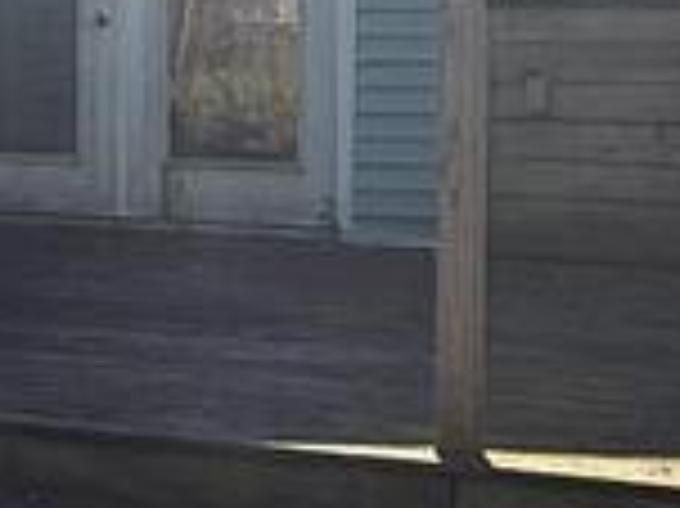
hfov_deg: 19.4
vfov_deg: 15.4
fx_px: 1865
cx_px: -158
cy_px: 81
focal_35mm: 95
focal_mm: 2.22
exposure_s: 1/694
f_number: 2.2
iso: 50
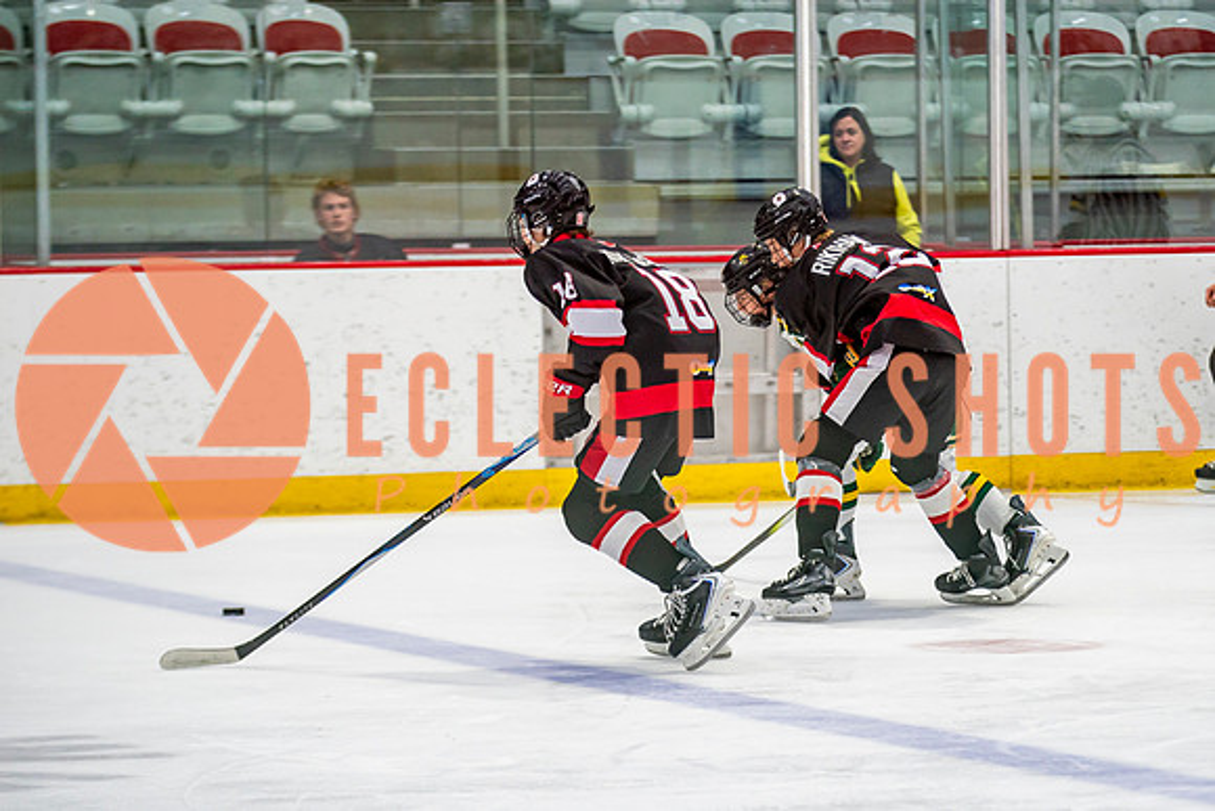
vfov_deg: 6.2
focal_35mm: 221
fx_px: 7448
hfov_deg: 9.3
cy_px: 483
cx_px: 759
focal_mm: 140
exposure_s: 1/640
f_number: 2.8
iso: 800
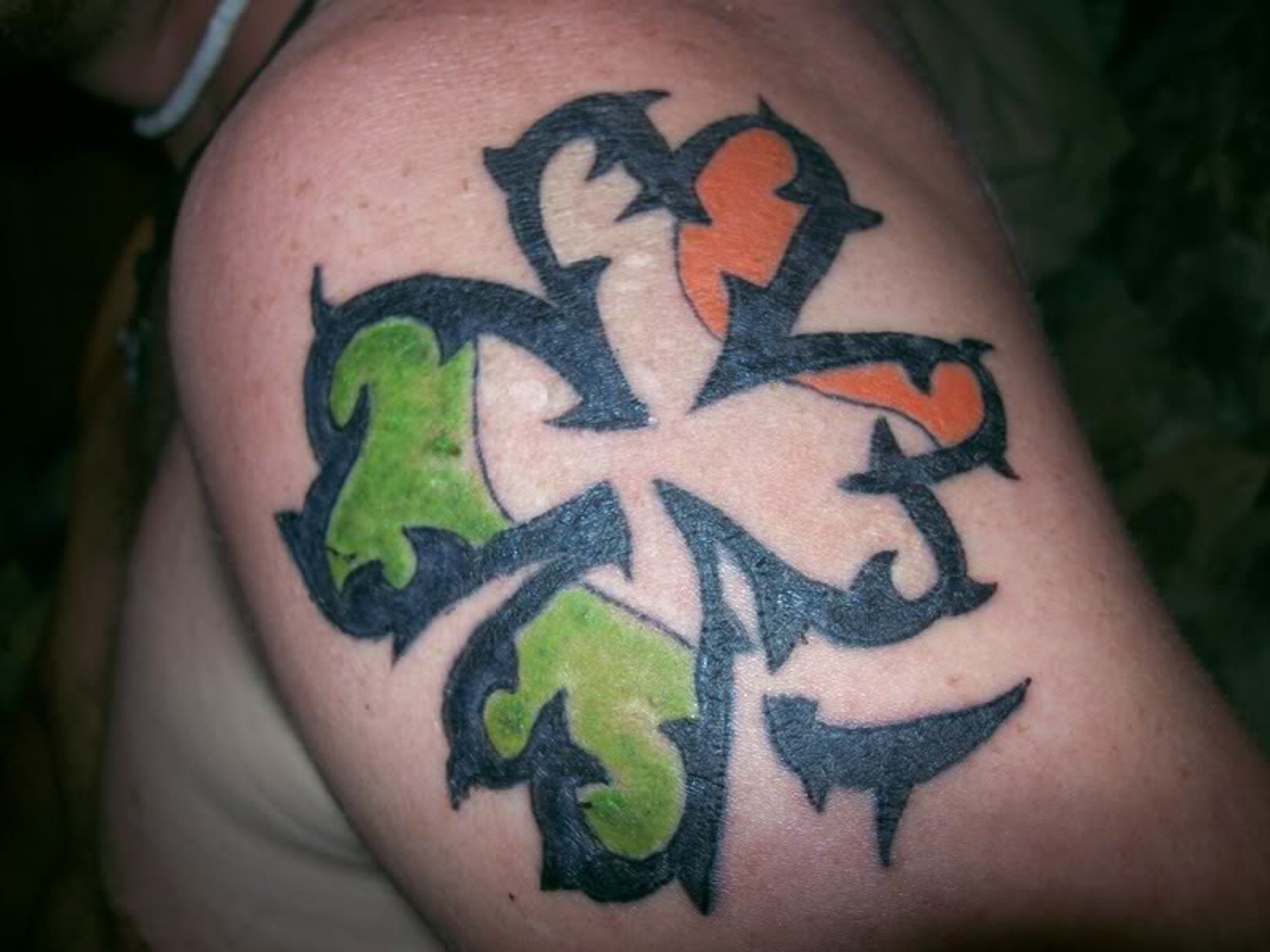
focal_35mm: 36
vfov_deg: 39.6
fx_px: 1321
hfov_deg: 51.4
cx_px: 635
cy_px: 476
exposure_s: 1/64
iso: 80
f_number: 2.7
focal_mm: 6
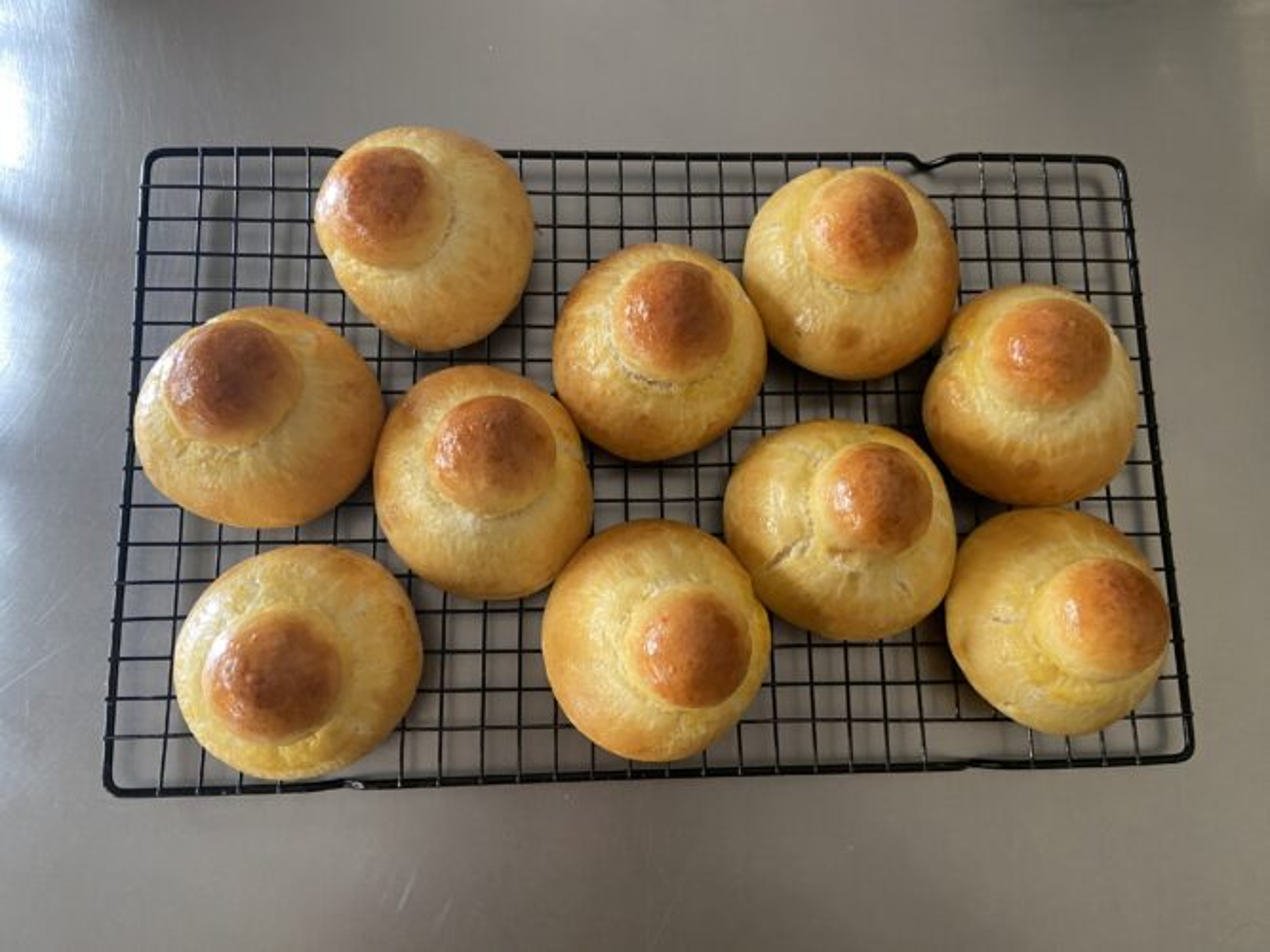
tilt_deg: -80.9
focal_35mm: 26
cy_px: 476
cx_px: 635
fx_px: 954
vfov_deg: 53.0
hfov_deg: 67.3
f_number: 1.8
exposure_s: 1/60
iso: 250
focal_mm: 4.25
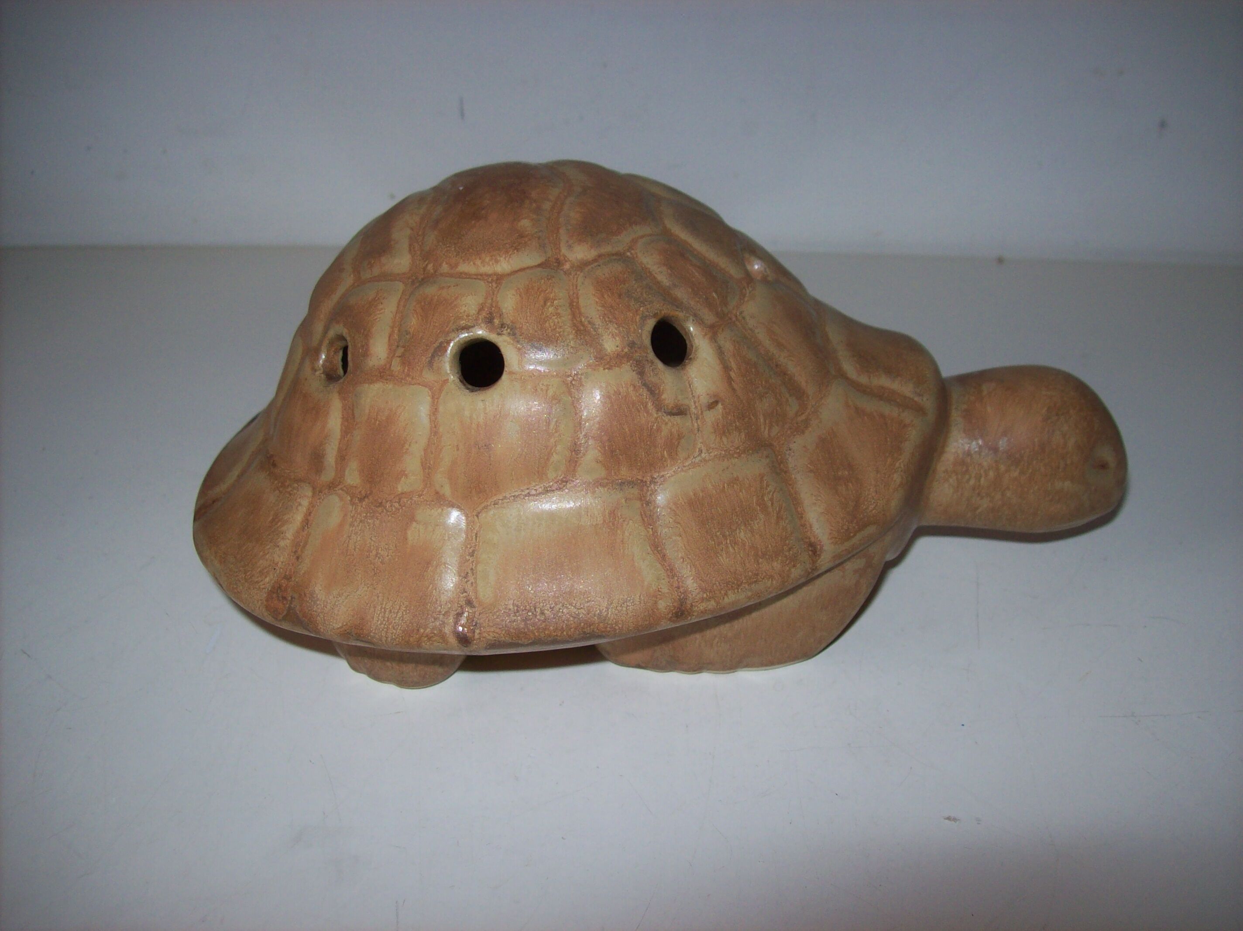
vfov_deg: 39.6
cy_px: 466
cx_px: 622
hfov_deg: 51.4
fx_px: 1292
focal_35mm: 36
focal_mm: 6
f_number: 2.7
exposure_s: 1/64
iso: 80
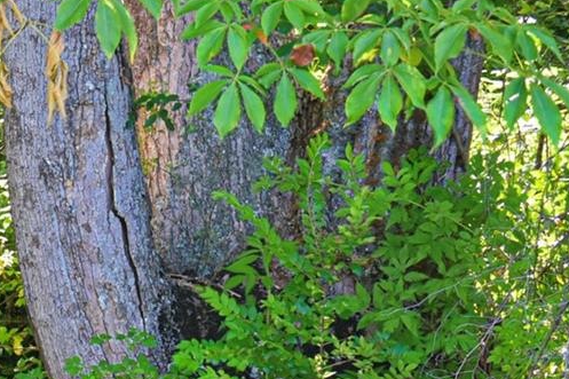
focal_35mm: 272
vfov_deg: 5.0
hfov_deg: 7.5
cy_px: 389
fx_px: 4297
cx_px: -177
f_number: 4
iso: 800
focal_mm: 66
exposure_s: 1/40
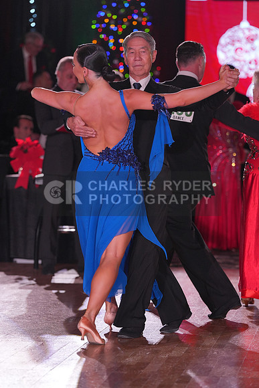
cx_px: 130
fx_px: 1758
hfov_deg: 8.4
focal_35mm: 163
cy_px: 194
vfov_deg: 12.6
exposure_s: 1/400
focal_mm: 163
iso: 1000
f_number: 4
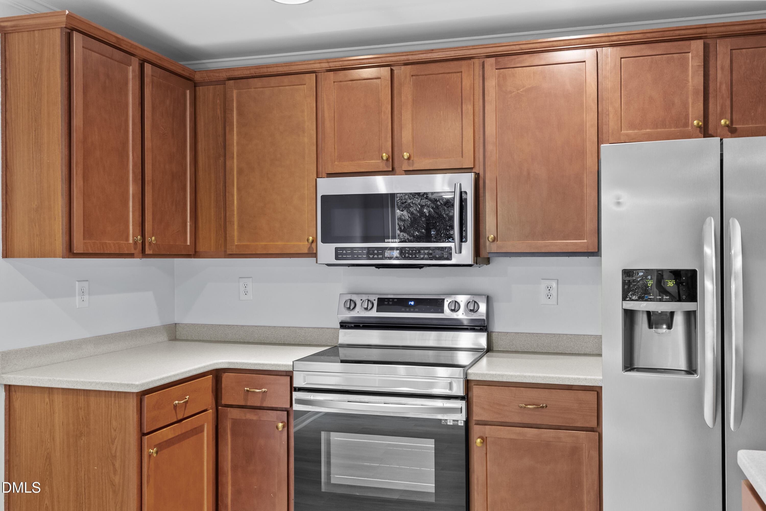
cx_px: 383
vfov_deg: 40.0
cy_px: 256
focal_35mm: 33
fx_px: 702
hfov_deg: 57.2
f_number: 8
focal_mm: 33
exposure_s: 1.6
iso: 250
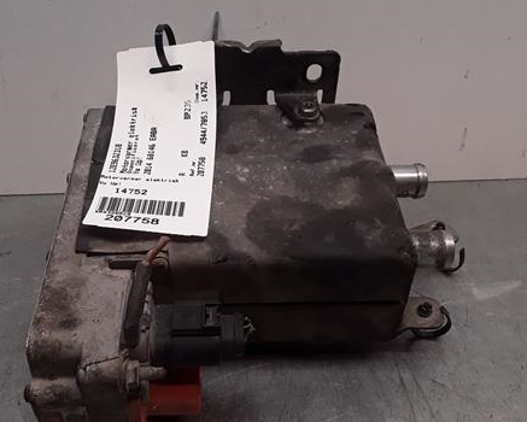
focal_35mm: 40
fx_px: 624
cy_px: 246
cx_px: 226
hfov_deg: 45.6
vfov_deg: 37.3
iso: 100
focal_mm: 2.91
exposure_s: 1/248
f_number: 1.9
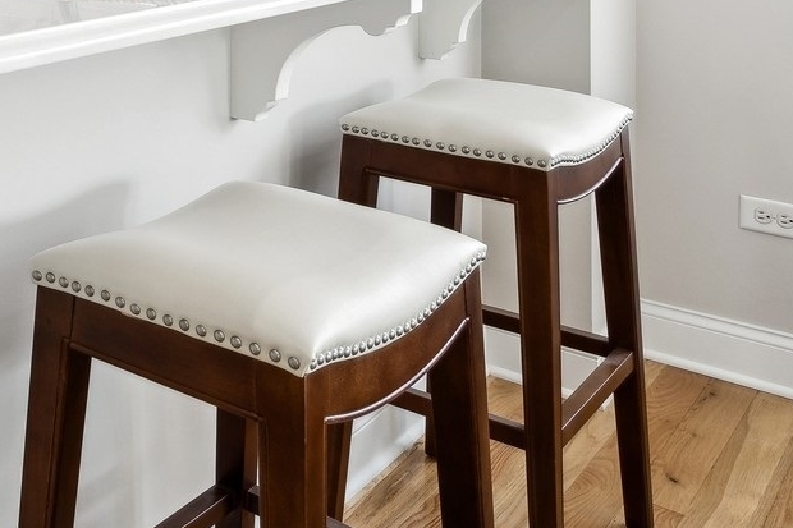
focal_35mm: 50
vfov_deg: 23.8
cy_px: -148
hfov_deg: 31.2
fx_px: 1107
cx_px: -221
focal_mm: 13
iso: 250
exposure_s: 1/15
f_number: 8
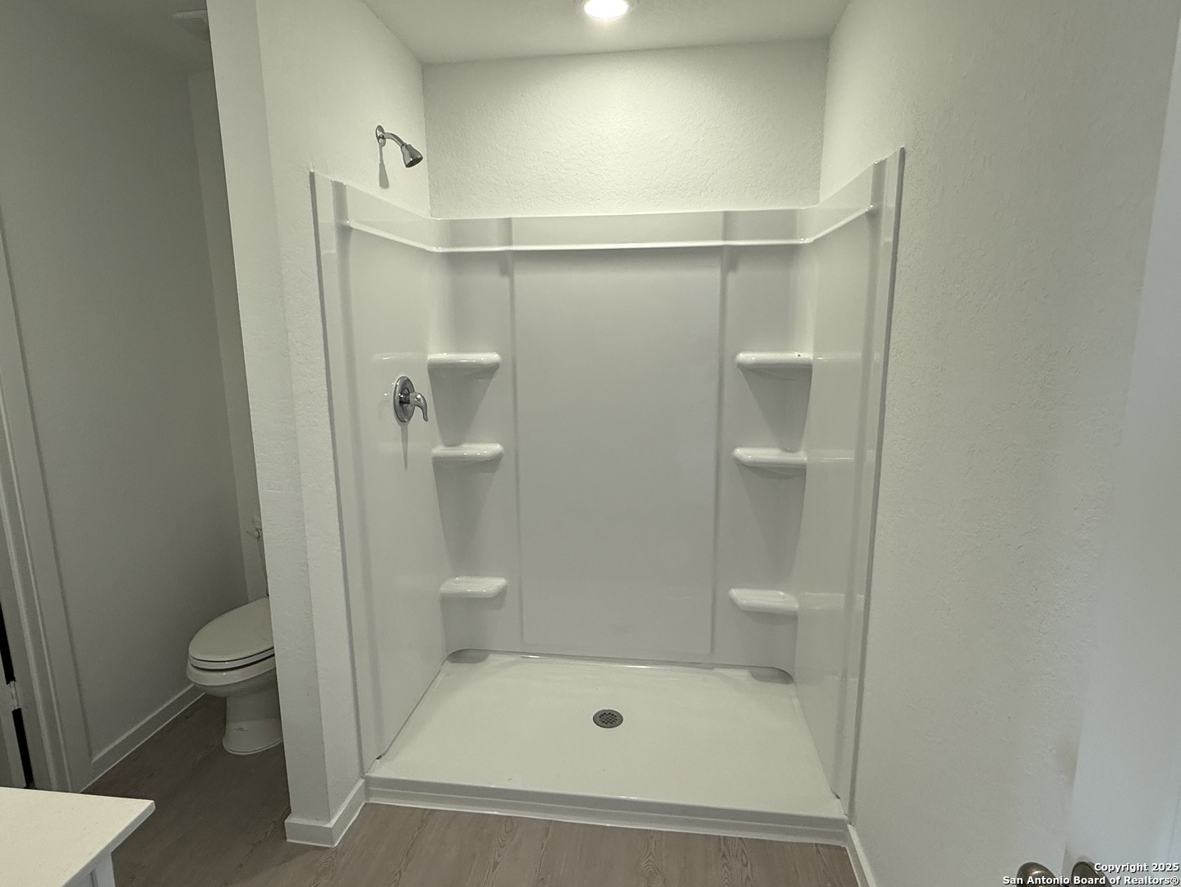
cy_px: 444
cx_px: 590
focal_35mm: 14
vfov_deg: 85.7
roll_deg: +0.7
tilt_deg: -9.9
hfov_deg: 102.0
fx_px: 478
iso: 160
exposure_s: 1/120
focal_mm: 2.22
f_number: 2.2
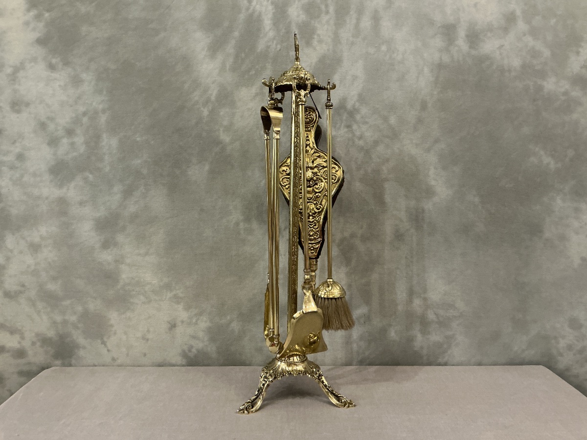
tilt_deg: -6.2
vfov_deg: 49.7
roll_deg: +0.2
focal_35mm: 28
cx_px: 294
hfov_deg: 63.4
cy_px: 220
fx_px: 475
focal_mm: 3
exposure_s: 1/50
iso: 250
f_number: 1.8
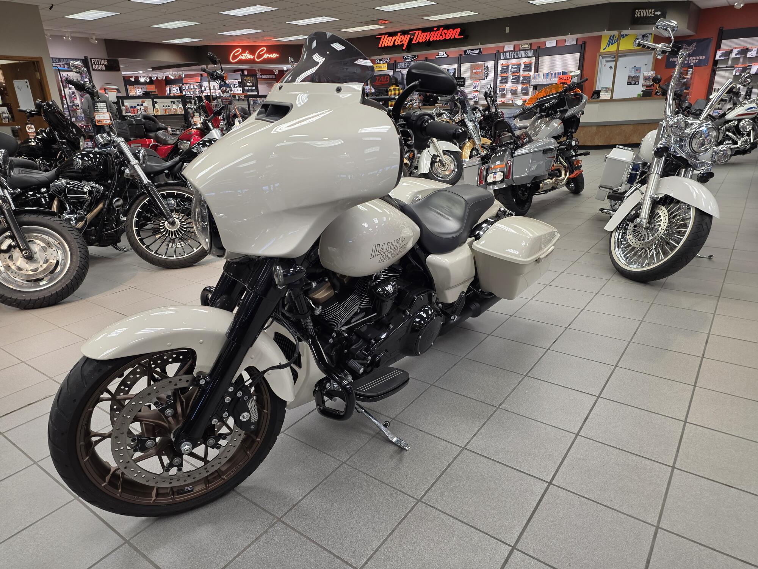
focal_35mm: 23
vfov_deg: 58.9
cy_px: 284
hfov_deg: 73.9
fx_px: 504
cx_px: 379
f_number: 1.7
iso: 160
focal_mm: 6.25
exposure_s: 1/120
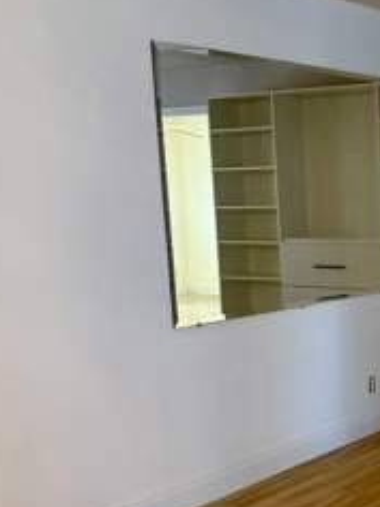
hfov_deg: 21.3
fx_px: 951
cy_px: 363
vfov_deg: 29.5
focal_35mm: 65
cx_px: 432
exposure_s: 1/60
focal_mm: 6.76
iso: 250
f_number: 1.78
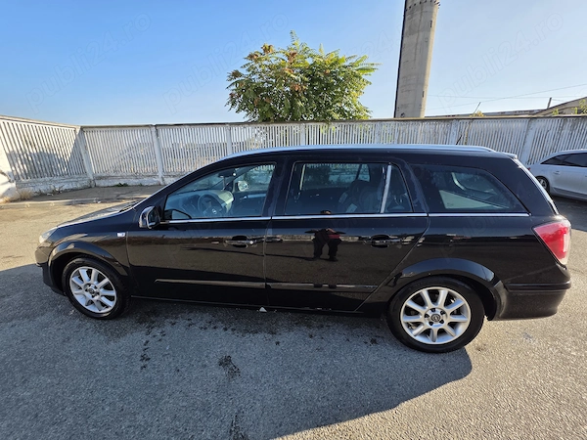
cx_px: 294
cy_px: 220
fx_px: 220
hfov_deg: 106.2
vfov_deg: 89.9
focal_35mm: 13
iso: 40
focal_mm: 2.2
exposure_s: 1/1047
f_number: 1.9
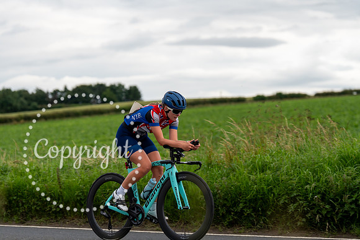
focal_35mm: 96
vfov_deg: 14.3
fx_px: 960
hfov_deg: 21.2
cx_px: 180
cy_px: 120
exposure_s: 1/800
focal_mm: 96
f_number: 3.2
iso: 500
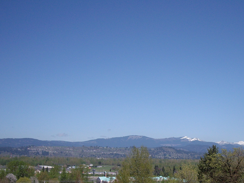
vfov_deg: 22.6
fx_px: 451
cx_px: 178
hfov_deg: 29.9
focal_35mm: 64
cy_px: 146
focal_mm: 6.2
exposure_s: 1/800
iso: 64
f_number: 4.3
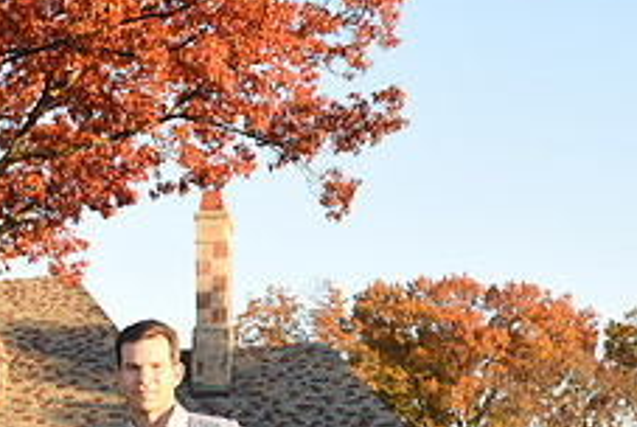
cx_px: -25
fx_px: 1719
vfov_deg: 13.7
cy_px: 524
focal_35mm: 97
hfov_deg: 20.2
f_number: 8
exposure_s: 1/200
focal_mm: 38
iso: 640
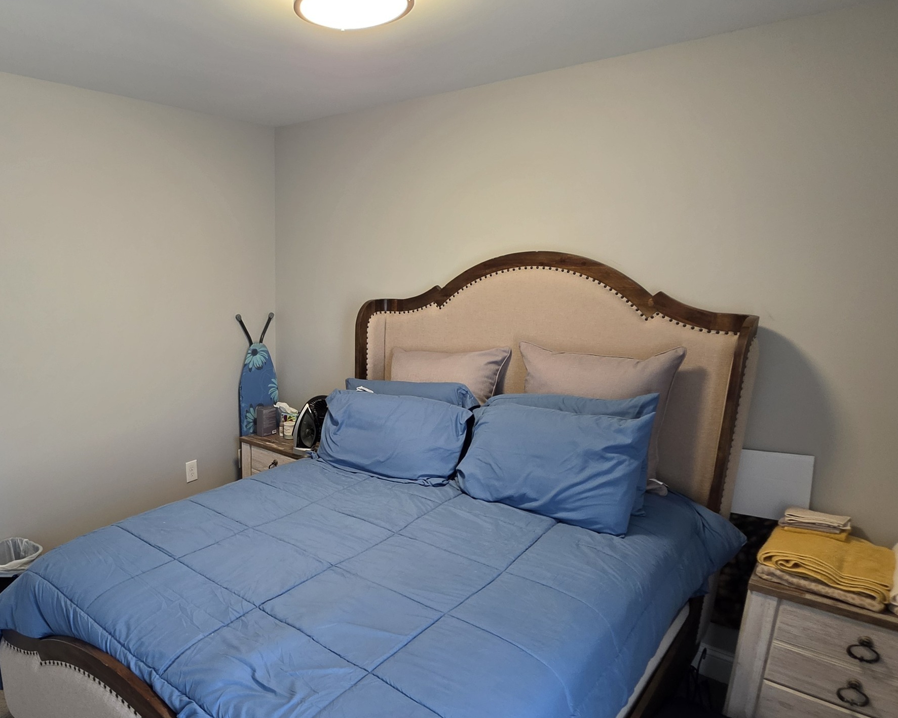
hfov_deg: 72.6
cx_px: 291
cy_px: 419
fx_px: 585
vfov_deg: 62.7
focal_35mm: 22
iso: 160
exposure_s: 1/60
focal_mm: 2.2
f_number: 1.9
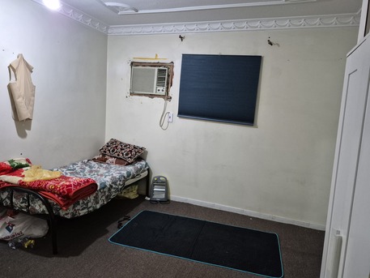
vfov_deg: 58.9
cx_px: 185
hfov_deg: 73.9
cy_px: 139
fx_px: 246
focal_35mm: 23
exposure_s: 1/120
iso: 1000
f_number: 1.8
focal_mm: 5.4
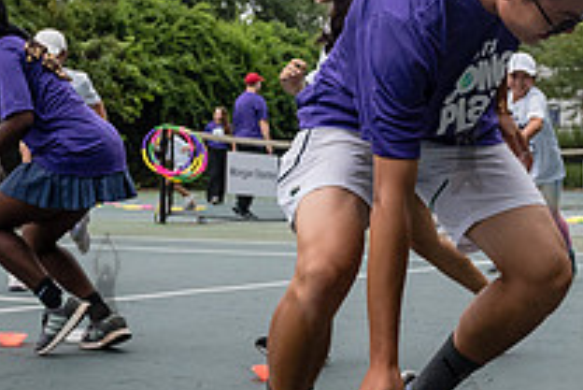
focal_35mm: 101
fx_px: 1637
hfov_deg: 20.2
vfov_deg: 13.6
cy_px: 206
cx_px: 358
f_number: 4.5
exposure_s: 1/4000
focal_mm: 26
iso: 1000
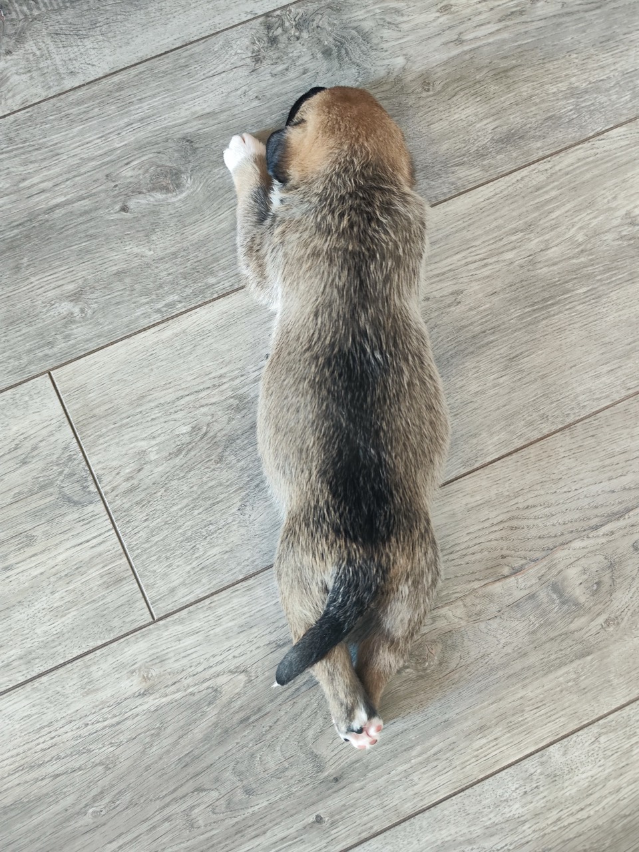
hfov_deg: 58.9
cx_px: 320
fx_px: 566
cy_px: 426
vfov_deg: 73.9
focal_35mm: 23
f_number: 1.69
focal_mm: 7.01
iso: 1400
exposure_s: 1/69
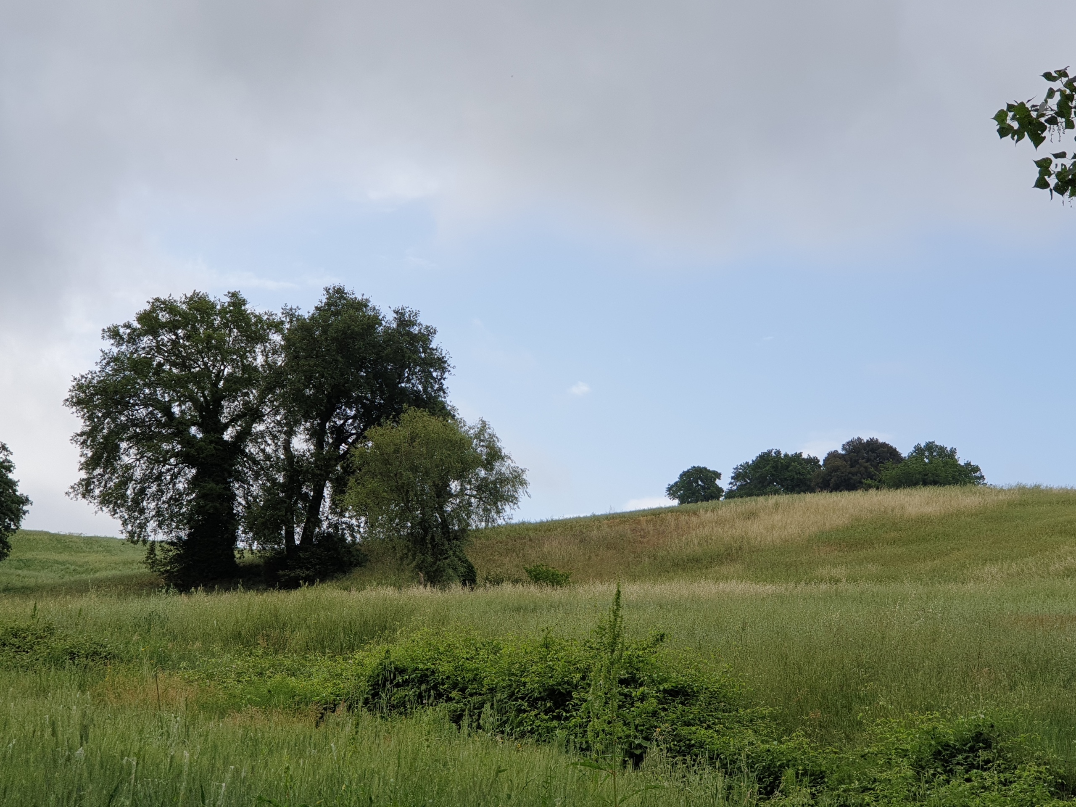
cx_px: 538
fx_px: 1616
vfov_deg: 28.0
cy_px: 404
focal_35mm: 52
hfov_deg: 36.8
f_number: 2.4
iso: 100
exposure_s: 1/713
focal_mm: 6
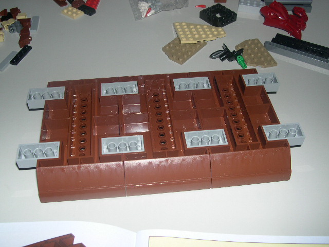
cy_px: 124
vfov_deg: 37.7
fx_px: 361
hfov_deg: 49.0
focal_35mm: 38
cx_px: 164
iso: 100
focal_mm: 8
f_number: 7.6
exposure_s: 1/60
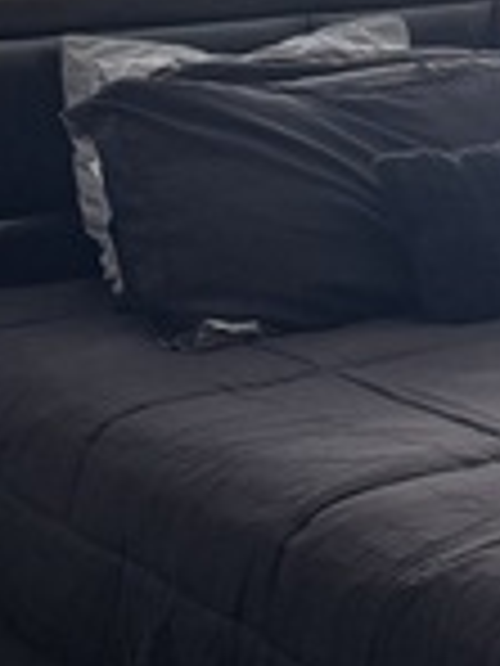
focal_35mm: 108
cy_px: 196
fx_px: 2080
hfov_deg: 12.0
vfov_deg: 18.1
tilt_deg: -12.0
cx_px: 1050
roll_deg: -0.2
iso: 160
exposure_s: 1/121
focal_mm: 6.76
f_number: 1.78
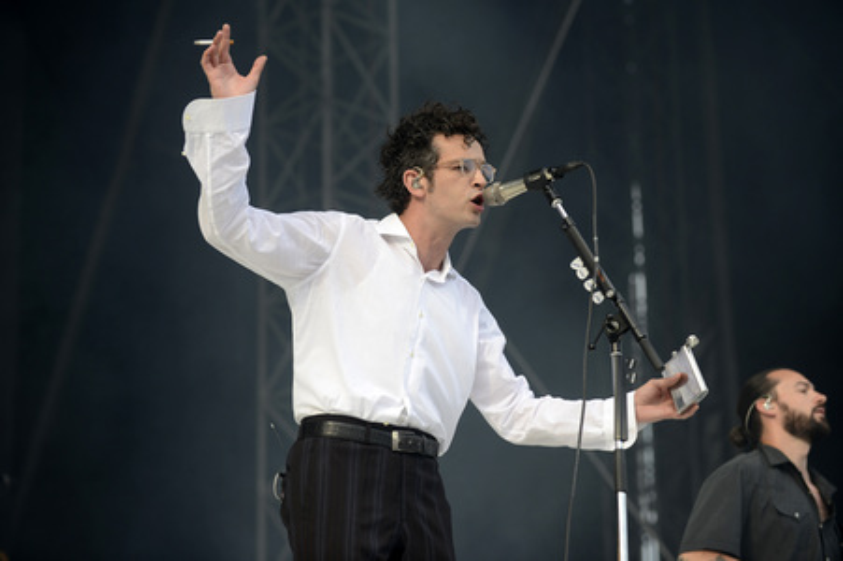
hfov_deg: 17.7
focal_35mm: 116
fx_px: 2714
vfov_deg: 11.8
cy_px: 280
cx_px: 422
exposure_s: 1/500
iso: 160
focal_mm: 116
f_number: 4
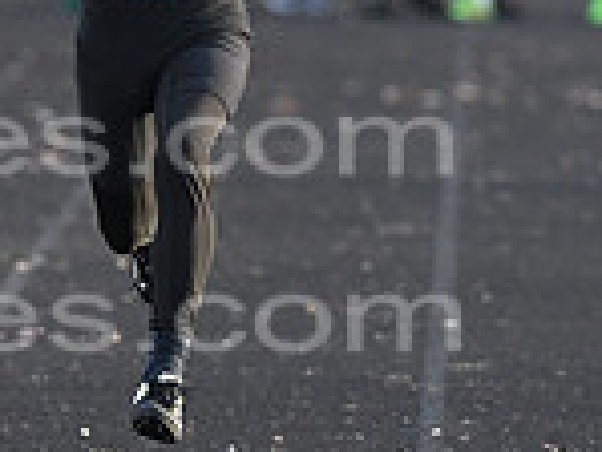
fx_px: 29257
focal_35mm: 1681
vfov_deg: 0.9
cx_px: -453
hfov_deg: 1.2
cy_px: 59
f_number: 4
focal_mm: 300
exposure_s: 1/2000
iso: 2000
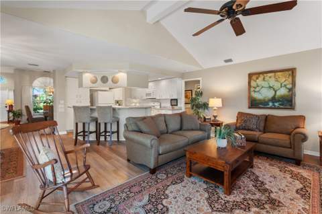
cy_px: 107
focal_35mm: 15
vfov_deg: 77.1
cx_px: 161
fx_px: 134
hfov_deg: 100.5
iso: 200
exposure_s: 1/2
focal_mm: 10
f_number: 8
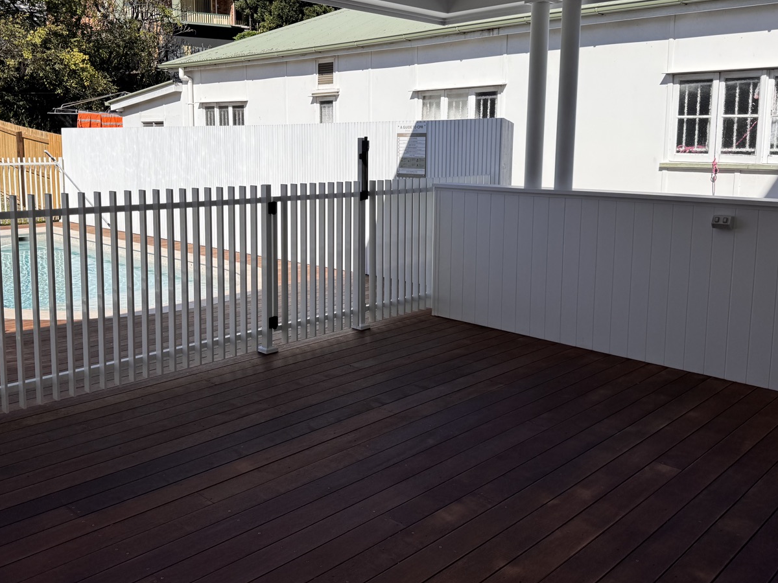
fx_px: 719
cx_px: 353
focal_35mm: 32
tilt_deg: -6.8
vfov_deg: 43.9
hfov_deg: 56.7
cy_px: 229
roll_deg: +0.4
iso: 80
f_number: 1.78
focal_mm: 6.76
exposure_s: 1/6410
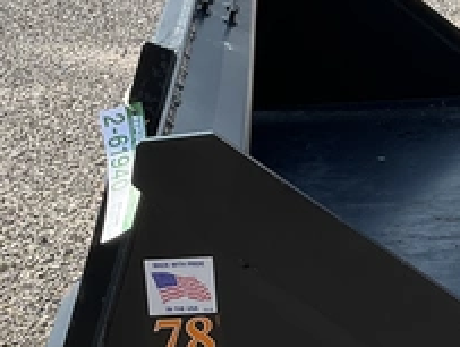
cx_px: 356
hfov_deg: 18.2
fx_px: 1424
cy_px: 398
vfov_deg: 13.5
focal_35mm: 107
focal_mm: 3
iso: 25
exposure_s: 1/997
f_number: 1.8
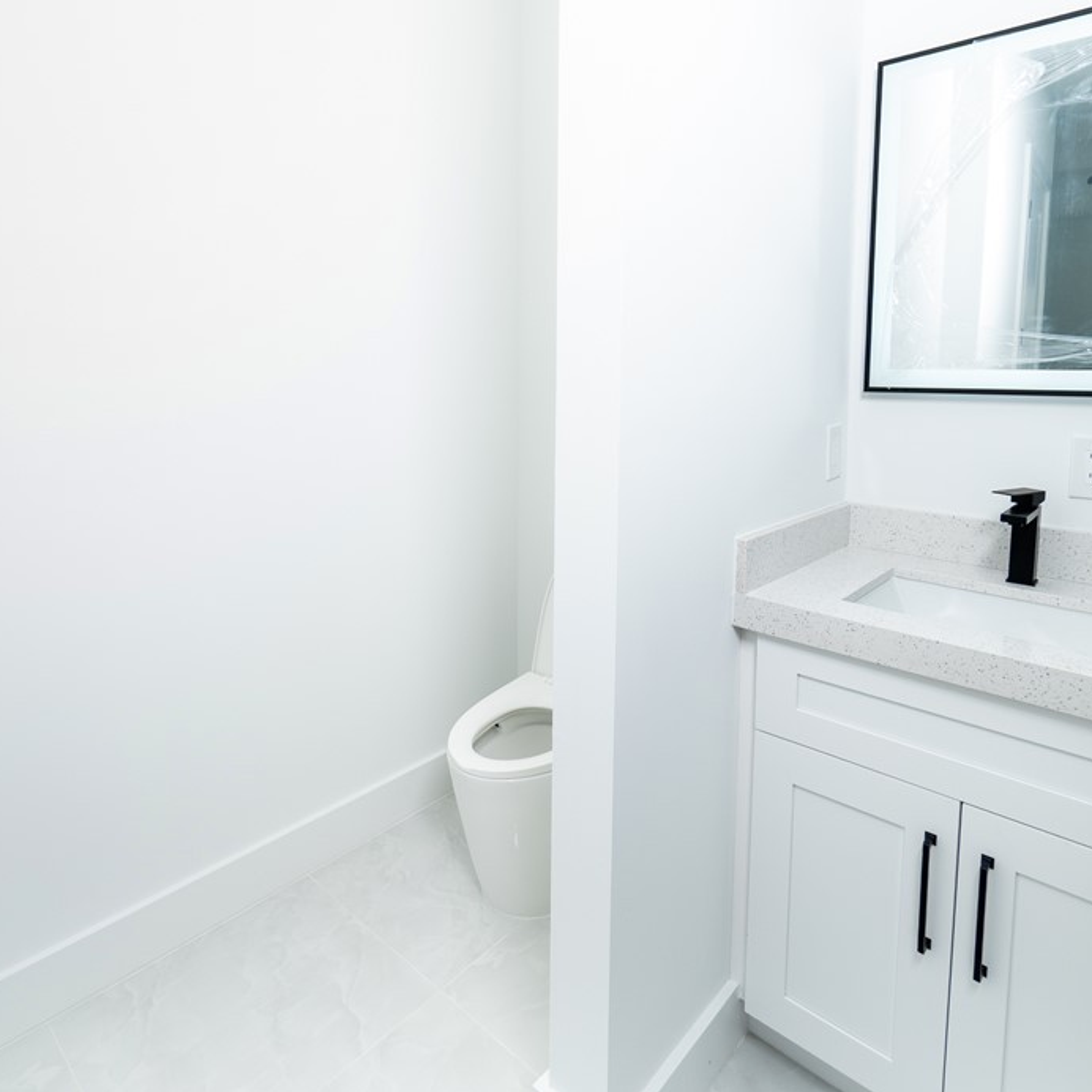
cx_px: 535
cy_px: 428
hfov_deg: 74.8
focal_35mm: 20
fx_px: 714
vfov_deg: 73.9
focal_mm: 10
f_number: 4
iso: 100
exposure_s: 1/250
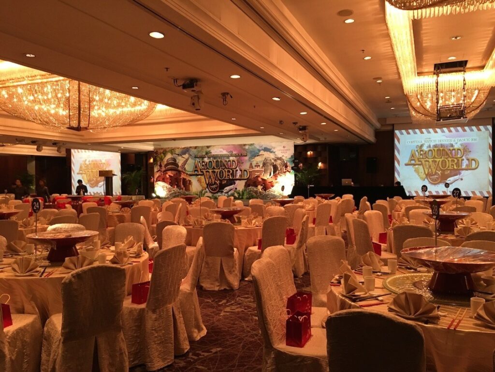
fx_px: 415
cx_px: 248
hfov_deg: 61.7
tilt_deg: +0.5
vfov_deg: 48.2
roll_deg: -0.2
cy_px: 186
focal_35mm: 29
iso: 160
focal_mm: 4.15
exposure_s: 1/33
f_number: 2.2
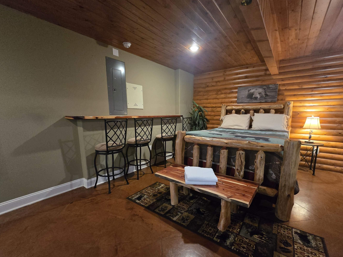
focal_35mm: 14
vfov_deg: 85.5
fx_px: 139
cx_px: 180
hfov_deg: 102.0
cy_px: 137
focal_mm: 2.2
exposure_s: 1/60
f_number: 2.2
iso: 1250
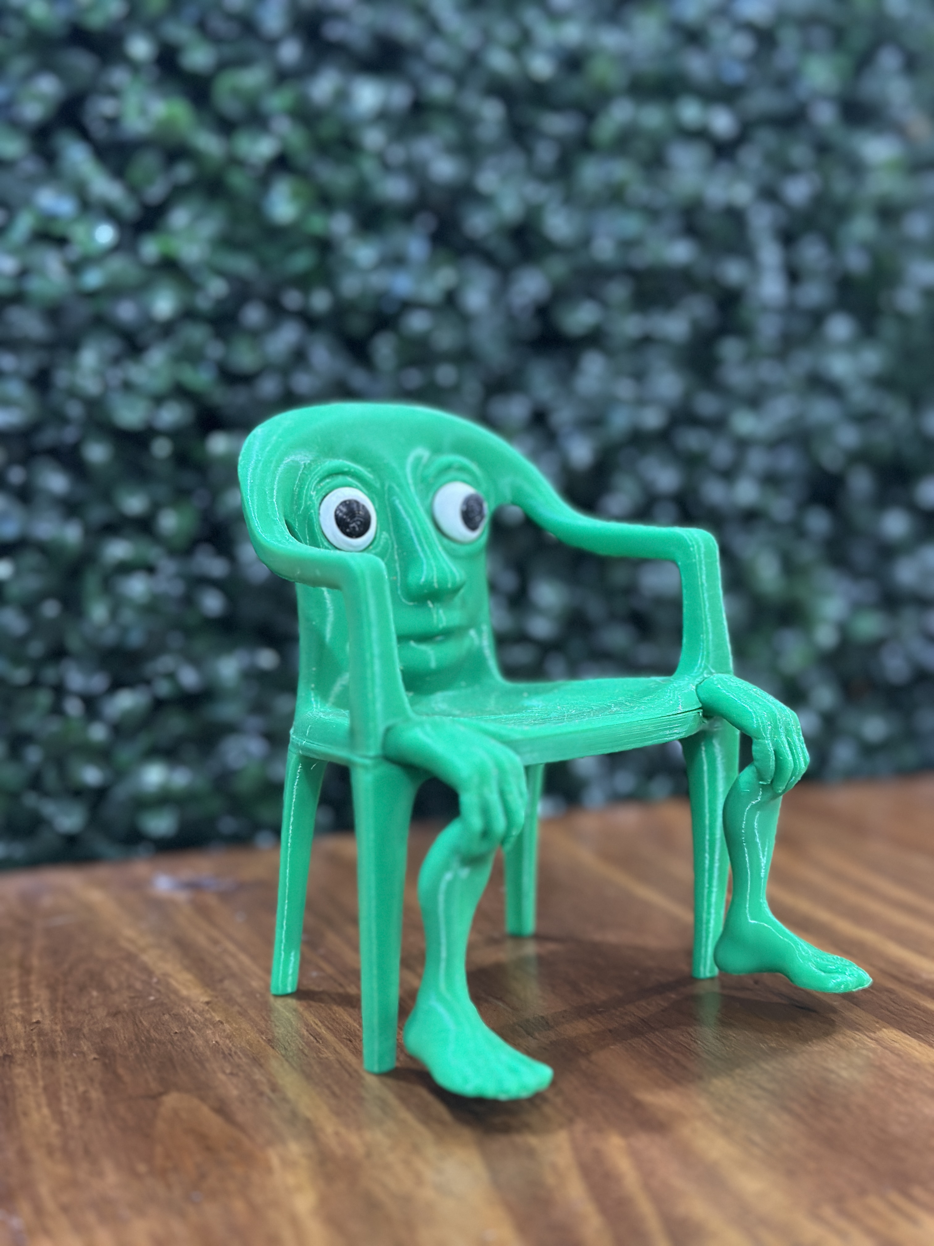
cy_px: 623
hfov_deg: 30.3
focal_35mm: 48
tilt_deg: -5.6
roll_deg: +0.7
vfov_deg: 39.7
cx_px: 467
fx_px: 1727
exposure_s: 1/33
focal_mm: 6.86
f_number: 1.78
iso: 500
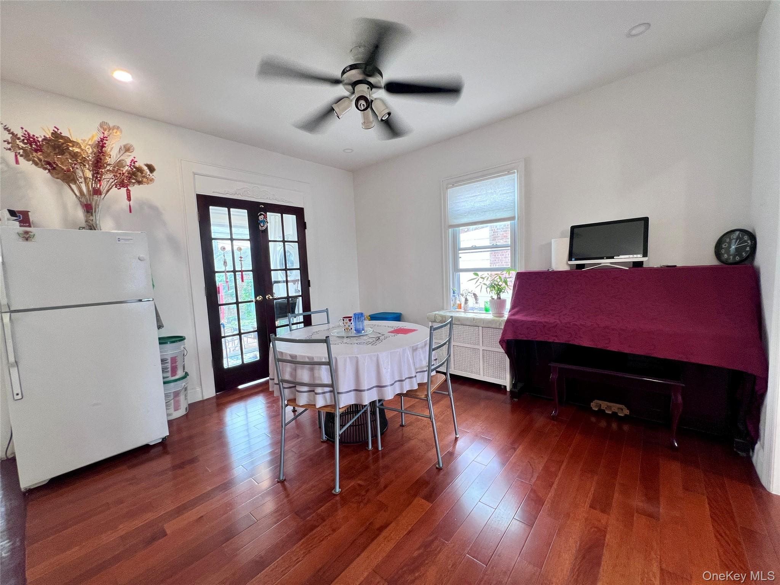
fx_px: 293
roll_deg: +1.9
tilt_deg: -4.4
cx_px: 390
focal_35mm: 13
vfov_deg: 89.9
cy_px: 292
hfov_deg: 106.2
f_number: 1.8
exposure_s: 1/60
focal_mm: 1.57
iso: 160
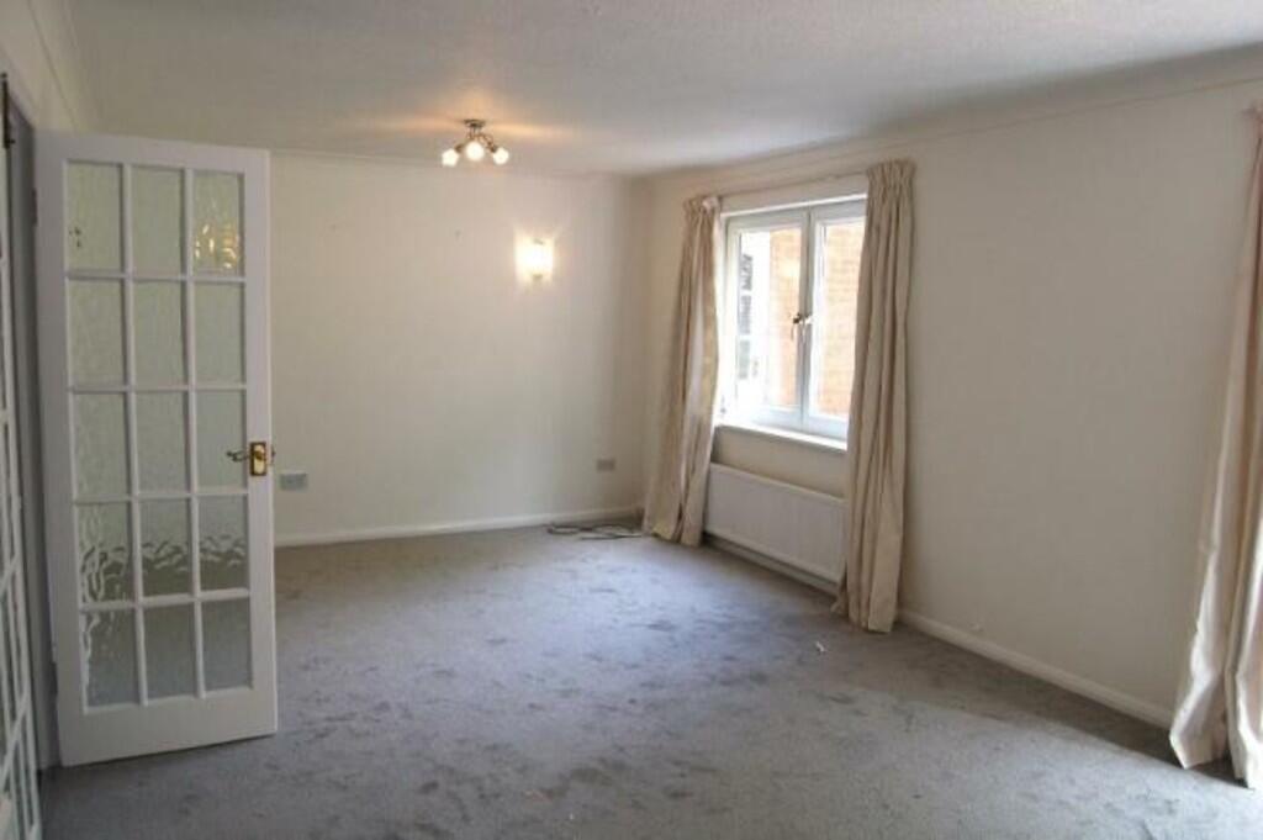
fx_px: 946
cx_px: 632
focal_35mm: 27
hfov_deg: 67.4
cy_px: 420
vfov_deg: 47.9
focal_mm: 18
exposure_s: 1/125
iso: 280
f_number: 5.6
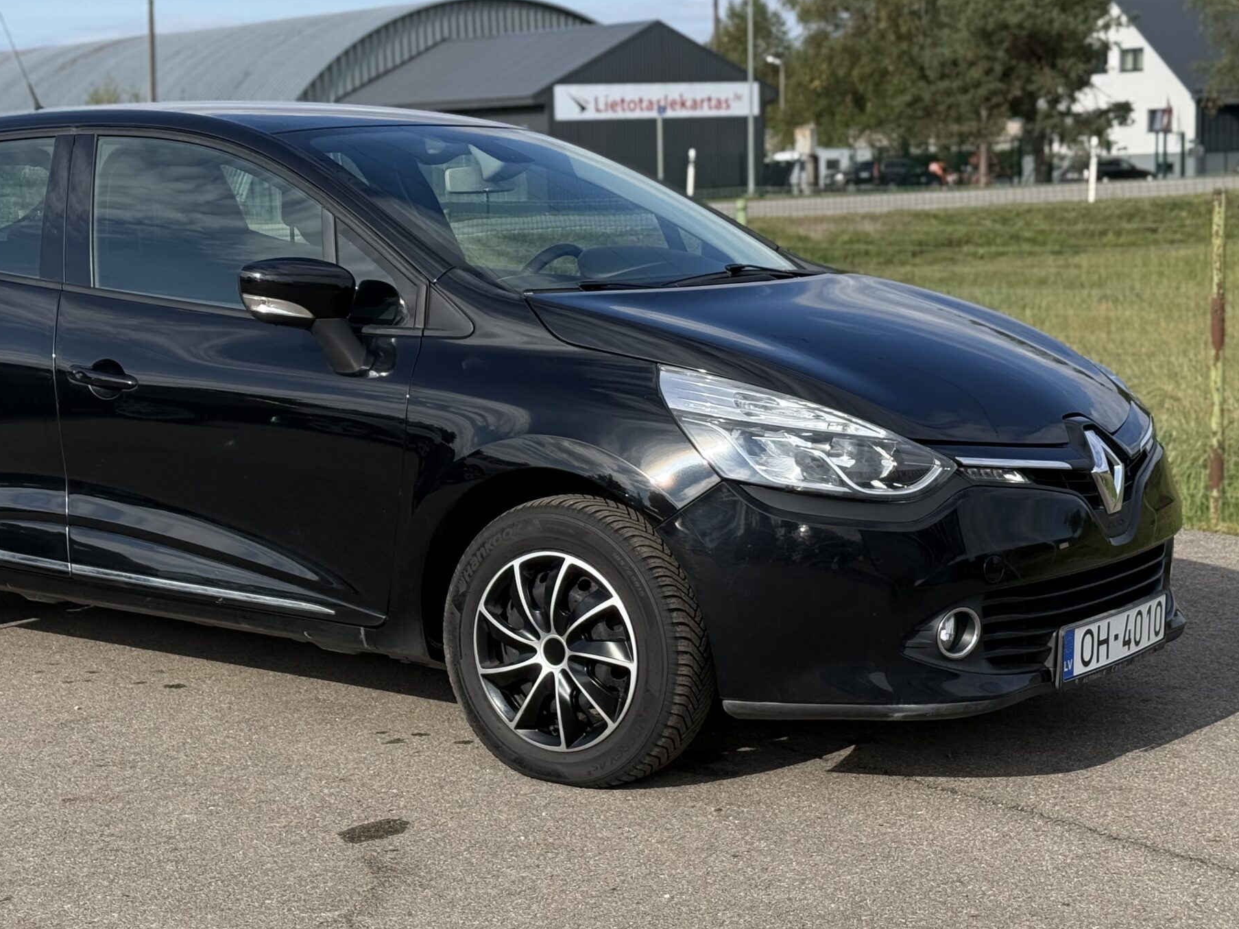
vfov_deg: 21.6
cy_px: 447
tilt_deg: -6.7
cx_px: 474
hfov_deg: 28.5
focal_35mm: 68
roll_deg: +1.2
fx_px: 2434
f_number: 1.78
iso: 100
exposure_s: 1/3891
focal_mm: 6.76
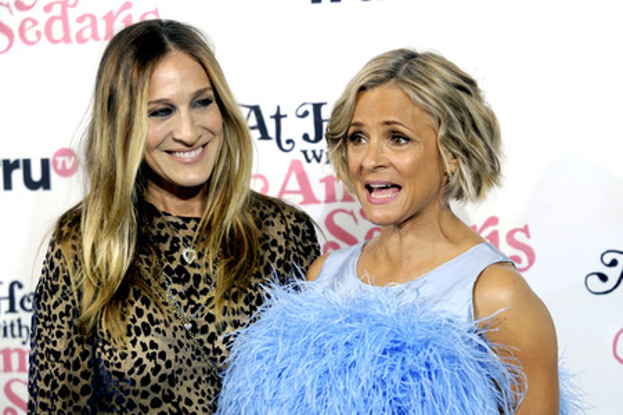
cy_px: 208
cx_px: 312
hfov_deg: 25.4
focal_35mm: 80
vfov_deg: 17.1
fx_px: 1384
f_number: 4
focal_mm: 80
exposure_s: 1/320
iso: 1600
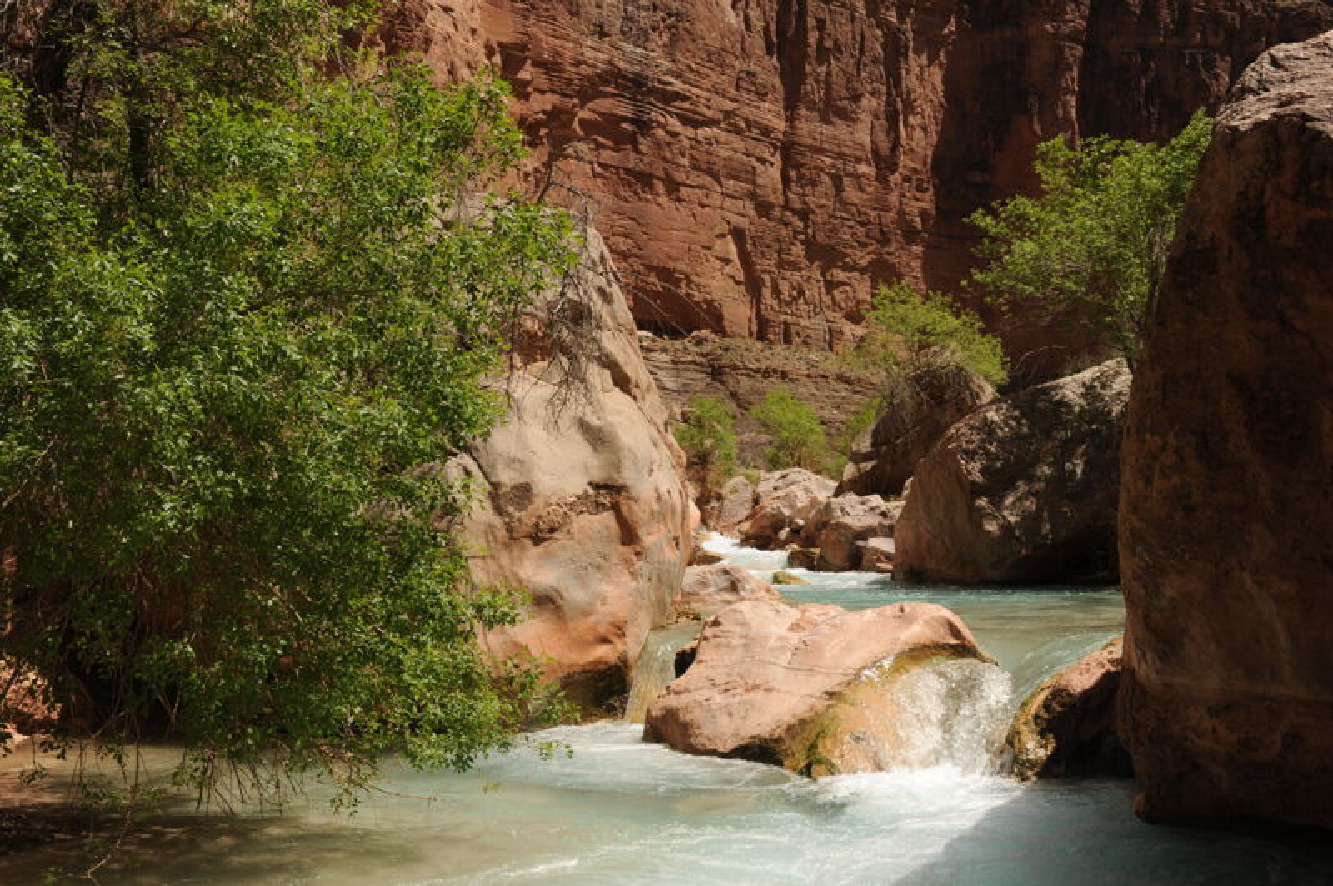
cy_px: 443
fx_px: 1295
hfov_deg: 54.5
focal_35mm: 35
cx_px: 666
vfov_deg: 37.8
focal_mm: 35
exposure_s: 1/200
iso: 200
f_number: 14
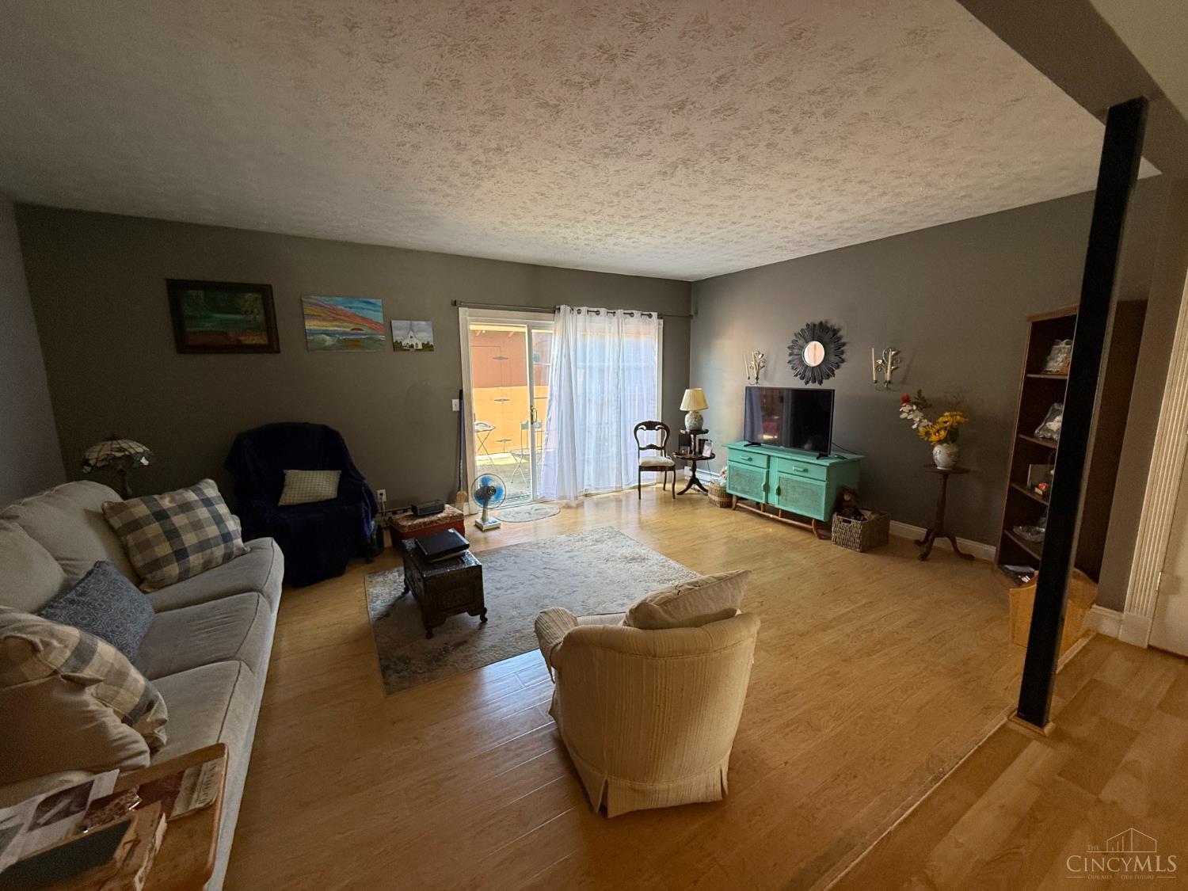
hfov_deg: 102.1
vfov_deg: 85.7
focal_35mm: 14
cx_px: 594
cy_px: 446
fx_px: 480
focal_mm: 2.22
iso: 200
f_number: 2.2
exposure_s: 1/120
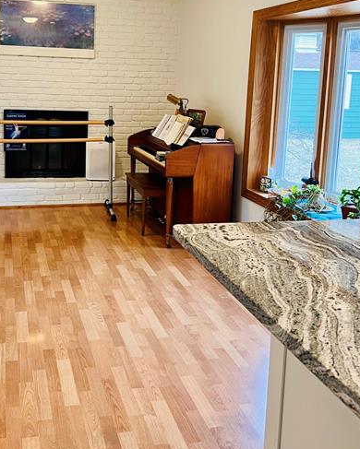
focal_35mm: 40
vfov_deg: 45.1
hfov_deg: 36.9
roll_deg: -1.9
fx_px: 532
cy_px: 151
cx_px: 115
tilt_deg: -6.3
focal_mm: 5.7
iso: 100
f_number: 1.5
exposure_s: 1/60
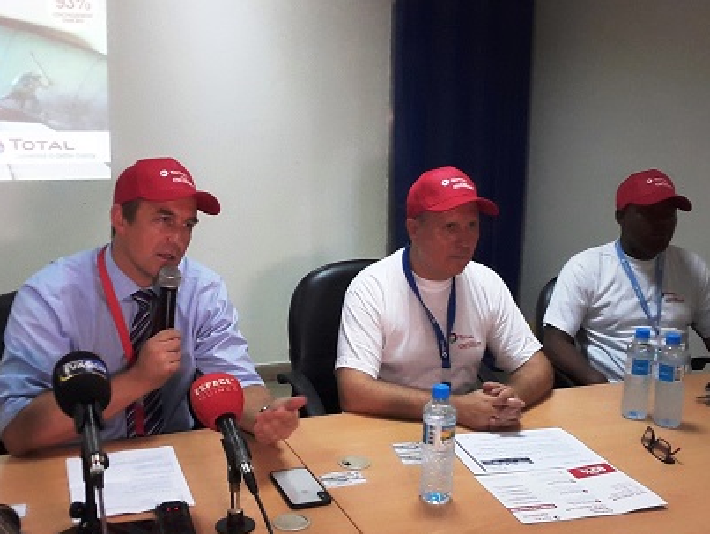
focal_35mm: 35
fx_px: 719
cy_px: 280
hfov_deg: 52.6
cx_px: 338
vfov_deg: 40.7
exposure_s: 1/50
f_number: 1.9
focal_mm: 2.2
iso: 200
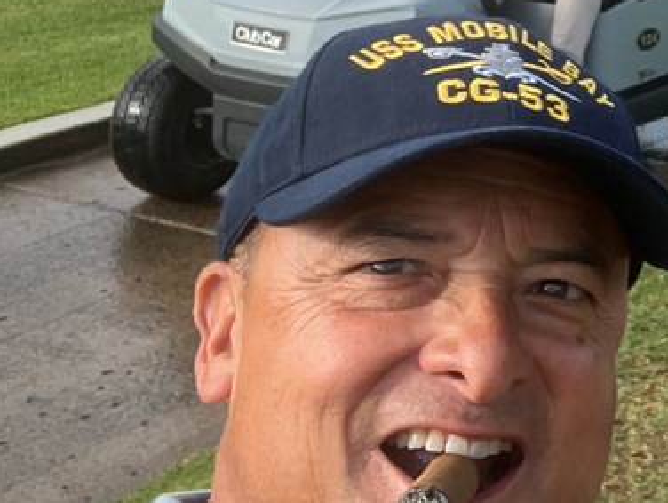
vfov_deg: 17.1
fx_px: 1642
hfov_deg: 21.2
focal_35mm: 85
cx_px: 824
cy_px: 47
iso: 20
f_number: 2.2
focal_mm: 2.87
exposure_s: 1/253
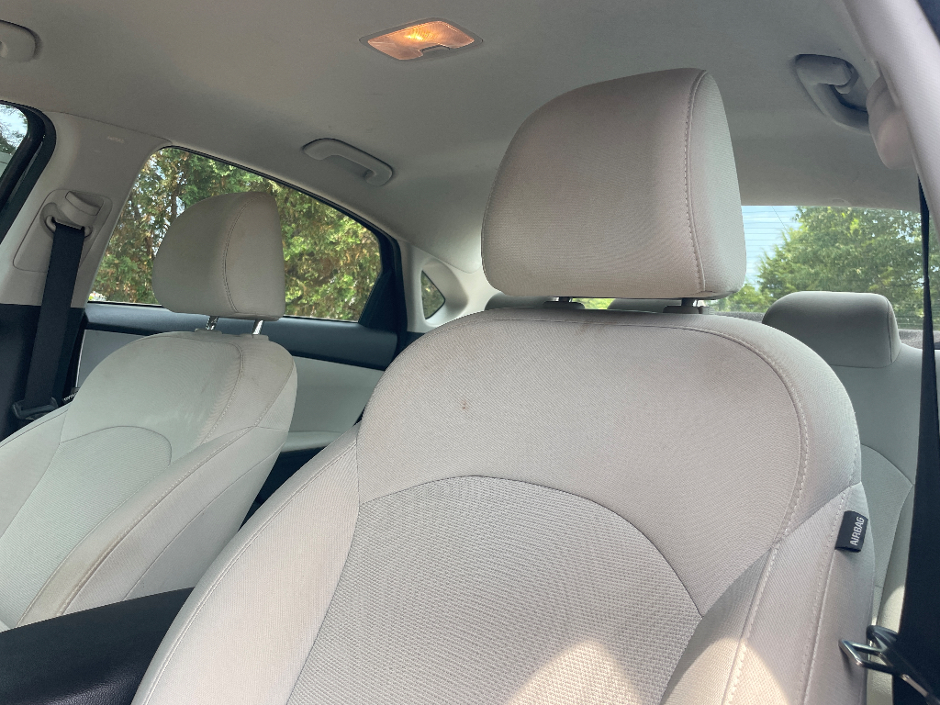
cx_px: 470
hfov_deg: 67.3
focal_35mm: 26
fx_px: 706
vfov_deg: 53.1
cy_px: 352
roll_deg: -4.6
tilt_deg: -1.2
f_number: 1.6
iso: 32
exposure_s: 1/378
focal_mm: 4.2
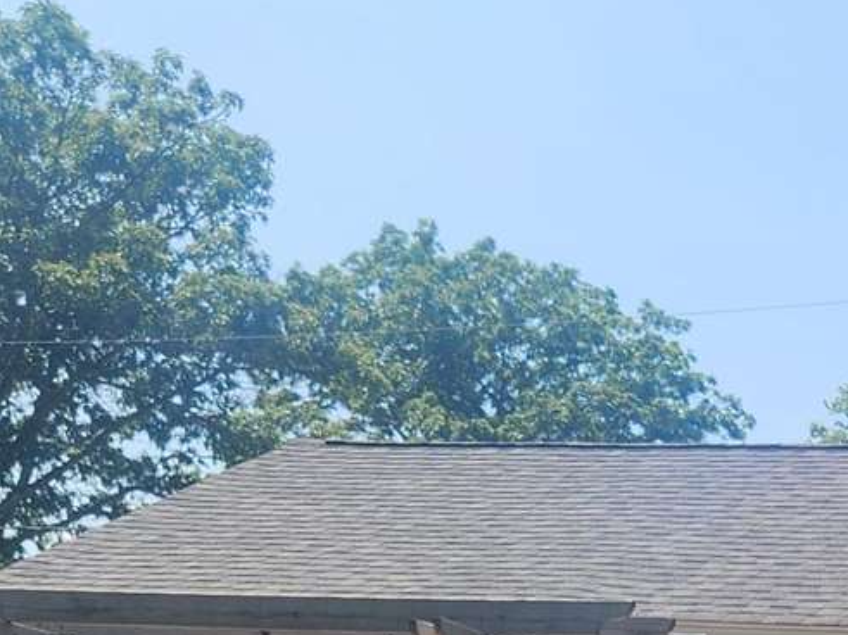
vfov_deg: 11.1
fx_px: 2645
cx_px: 826
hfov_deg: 17.8
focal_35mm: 108
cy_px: 1596
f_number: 1.8
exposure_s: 1/1114
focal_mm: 5.4
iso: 20
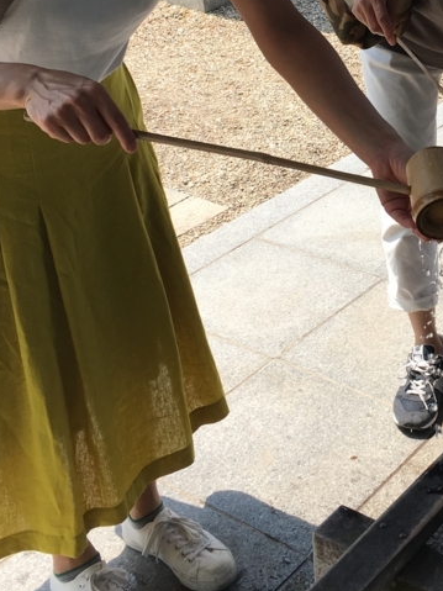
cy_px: 120
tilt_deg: -22.1
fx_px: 1058
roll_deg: +0.5
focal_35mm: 62
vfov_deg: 30.5
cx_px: 408
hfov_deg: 23.0
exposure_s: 1/549
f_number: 2.2
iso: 25
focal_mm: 4.15
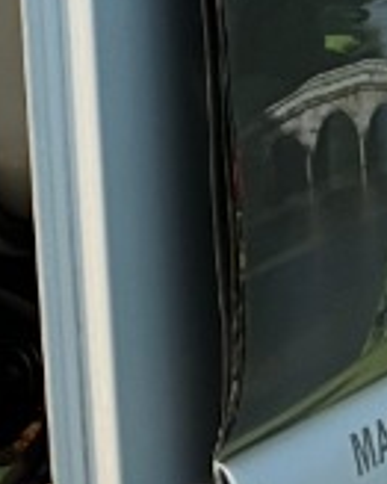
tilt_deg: -15.8
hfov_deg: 8.0
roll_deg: +6.6
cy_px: 522
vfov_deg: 10.3
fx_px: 2665
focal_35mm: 186
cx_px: -331
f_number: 1.5
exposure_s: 1/50
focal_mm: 5.7
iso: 64
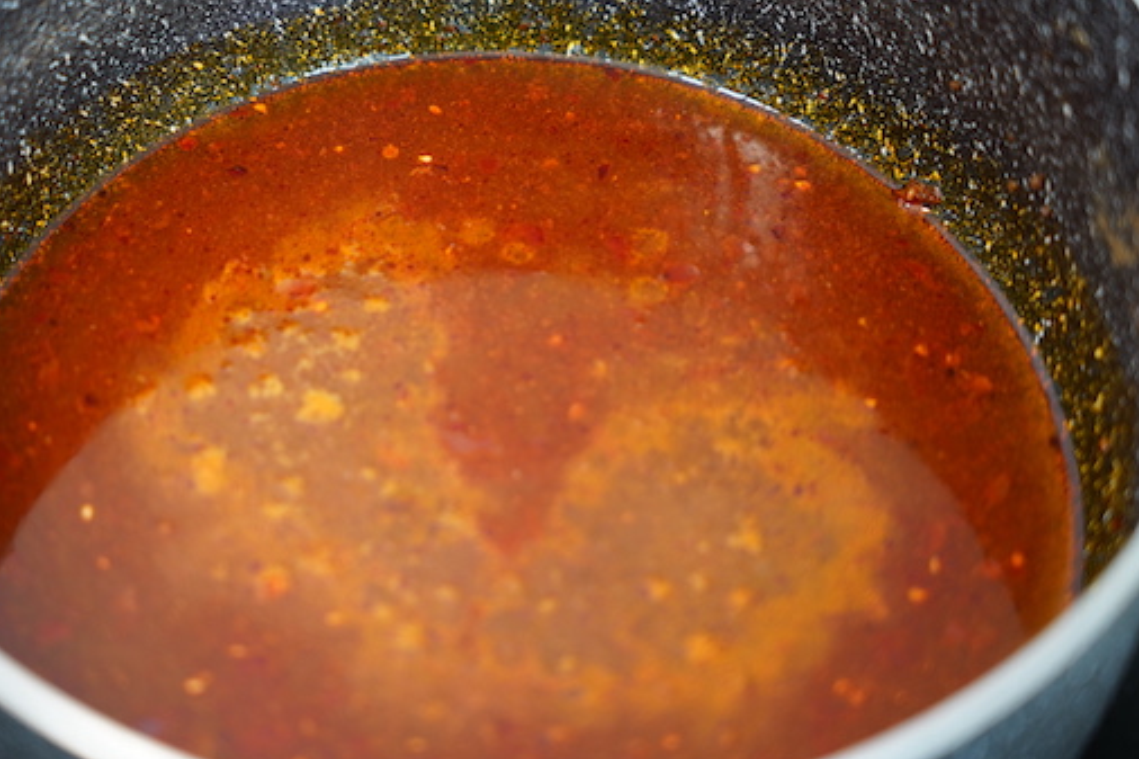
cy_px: 336
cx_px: 477
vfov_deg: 16.4
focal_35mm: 83
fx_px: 2625
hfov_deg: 24.5
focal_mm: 70
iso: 1250
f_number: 2.8
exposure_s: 1/80
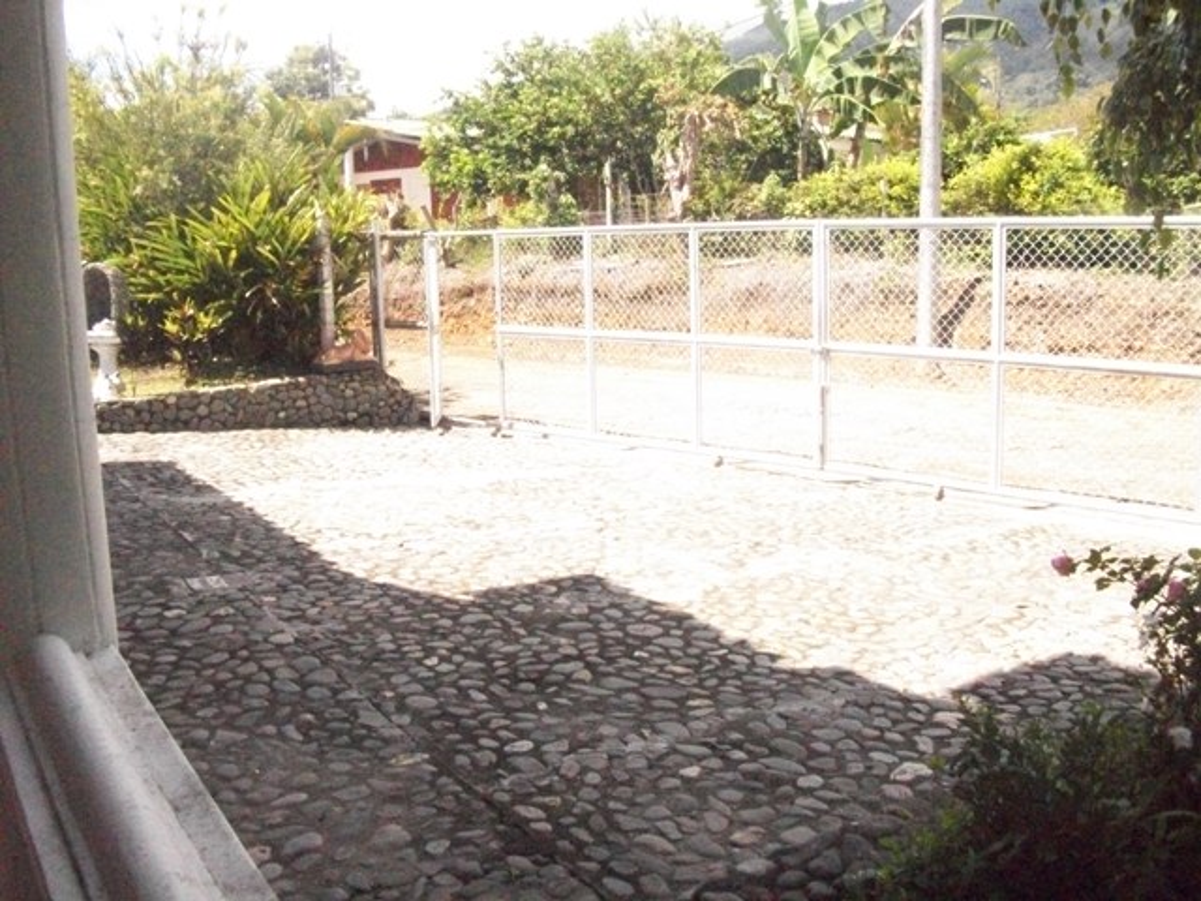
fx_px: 1110
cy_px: 450
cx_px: 600
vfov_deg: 44.2
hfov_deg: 56.8
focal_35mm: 32
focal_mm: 5.7
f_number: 5.5
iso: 1000
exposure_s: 1/1401
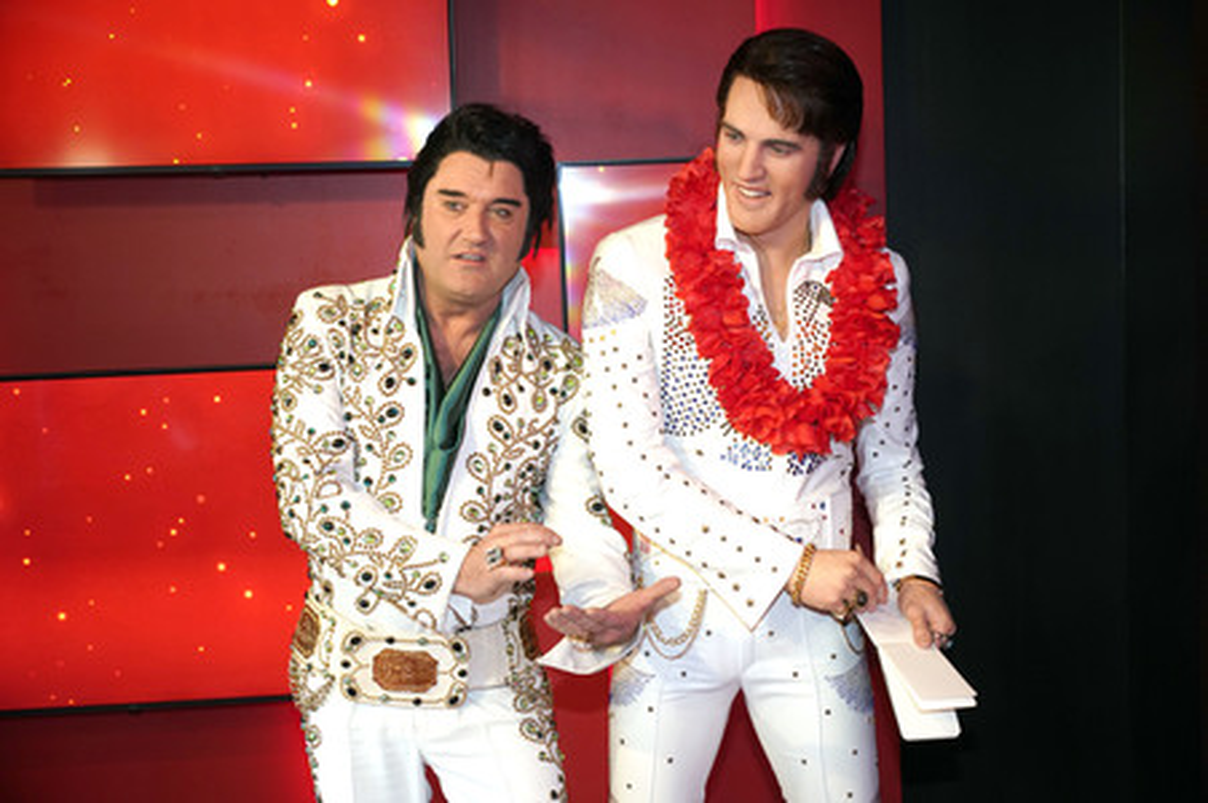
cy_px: 402
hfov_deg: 39.6
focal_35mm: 50
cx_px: 604
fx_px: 1677
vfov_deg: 27.0
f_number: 4.5
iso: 1600
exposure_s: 1/100
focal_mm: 50
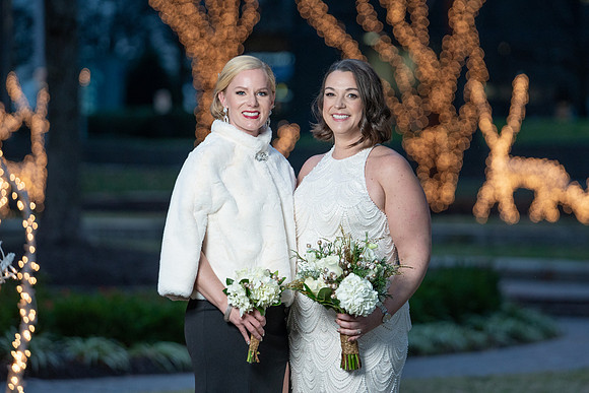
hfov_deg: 9.7
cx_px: 278
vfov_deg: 6.5
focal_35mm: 211
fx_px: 3454
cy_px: 186
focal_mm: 200
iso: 1600
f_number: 4
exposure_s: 1/250
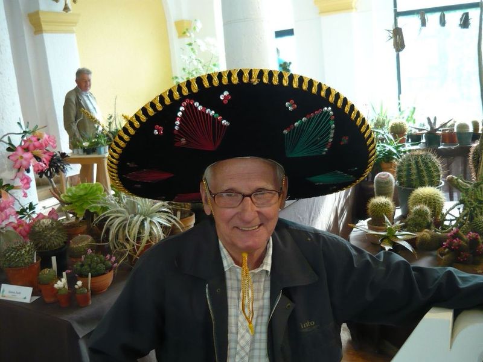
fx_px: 460
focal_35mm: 33
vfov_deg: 42.9
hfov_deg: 55.4
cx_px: 242
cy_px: 181
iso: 250
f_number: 2.8
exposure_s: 1/30
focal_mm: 5.5
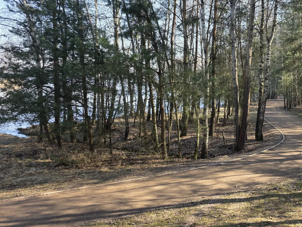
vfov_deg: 37.7
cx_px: 238
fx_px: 332
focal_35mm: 38
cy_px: 98
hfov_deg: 46.6
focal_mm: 6.3
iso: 40
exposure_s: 1/359
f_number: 1.7
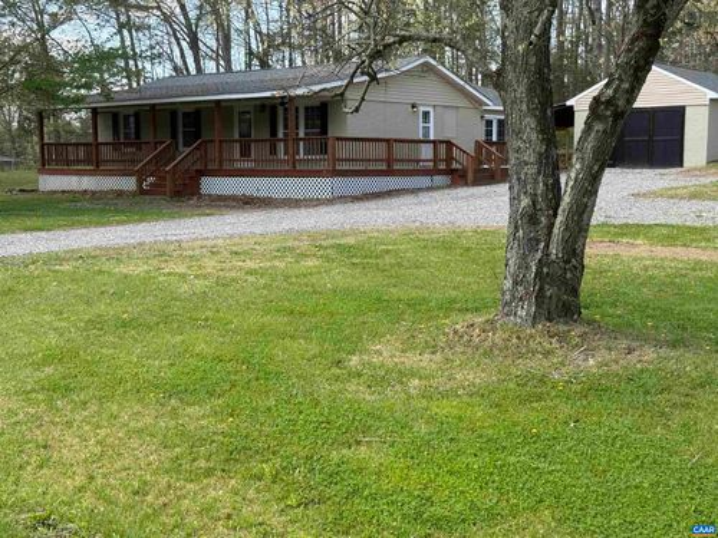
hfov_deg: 39.7
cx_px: 359
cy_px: 269
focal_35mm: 48
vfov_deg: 30.3
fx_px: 996
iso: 80
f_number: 1.78
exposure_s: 1/939
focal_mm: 6.76
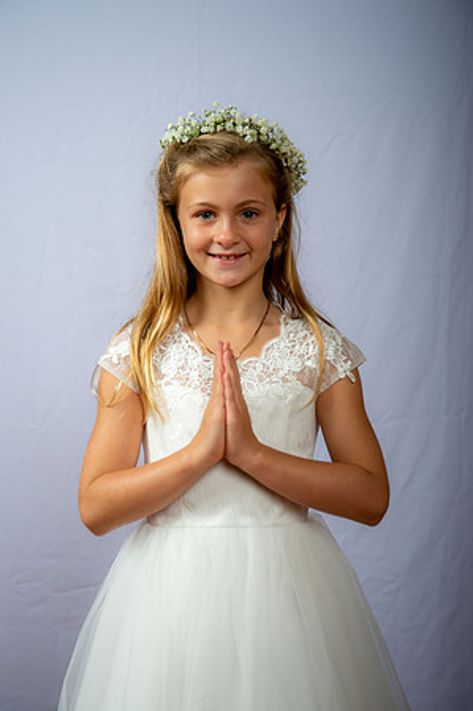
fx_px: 1304
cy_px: 356
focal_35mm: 66
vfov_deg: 30.5
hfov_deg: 20.6
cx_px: 236
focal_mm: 66
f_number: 6.3
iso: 250
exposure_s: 1/200
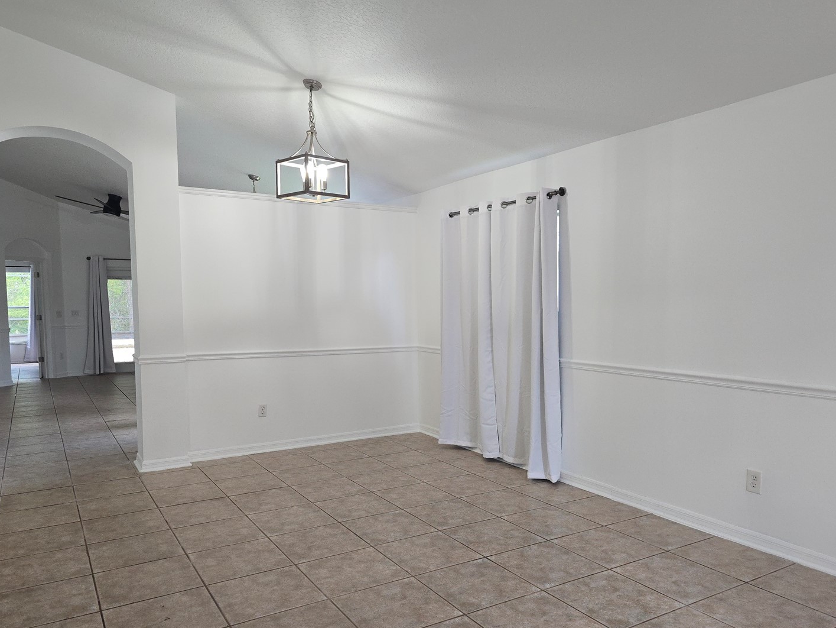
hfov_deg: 67.3
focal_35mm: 26
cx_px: 431
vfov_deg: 53.0
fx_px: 628
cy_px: 352
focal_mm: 6.3
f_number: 1.7
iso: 160
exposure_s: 1/120
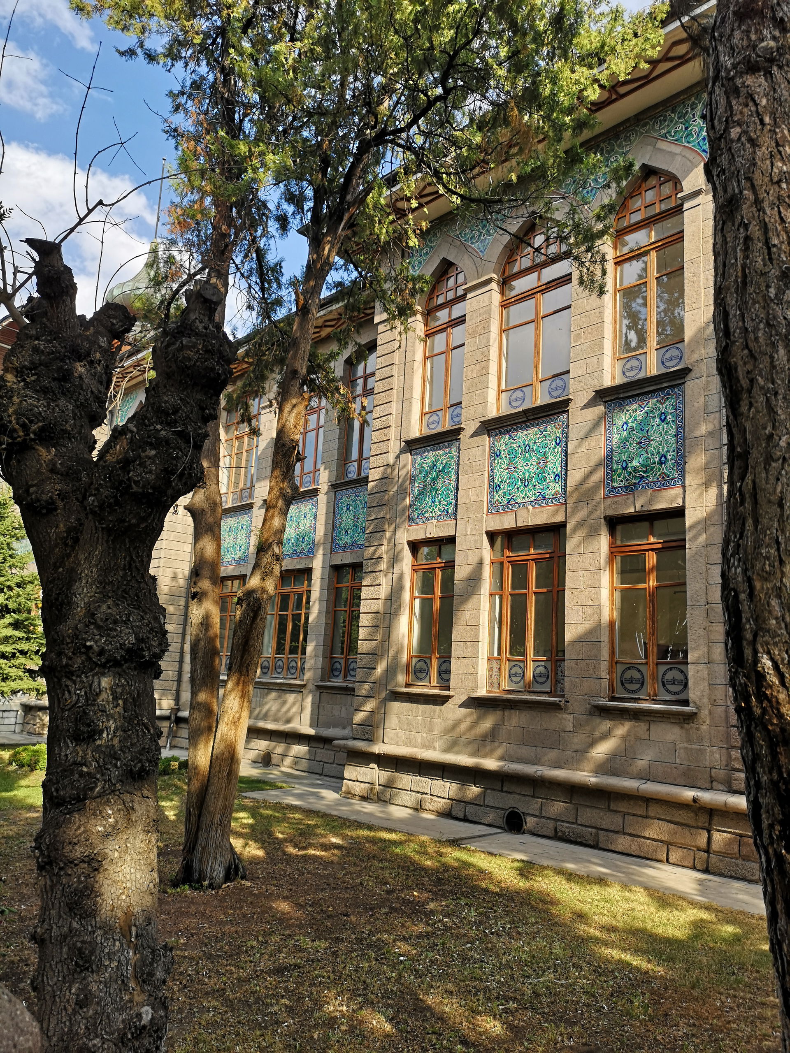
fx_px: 822
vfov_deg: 65.3
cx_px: 395
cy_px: 526
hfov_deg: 51.4
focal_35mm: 27
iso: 50
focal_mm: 3.95
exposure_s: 1/1000
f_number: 1.8
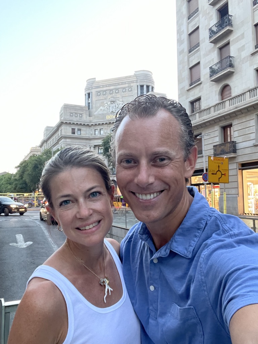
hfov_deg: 46.8
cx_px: 129
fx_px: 298
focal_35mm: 30
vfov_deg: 60.0
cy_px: 172
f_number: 2.2
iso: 320
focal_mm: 2.71
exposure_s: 1/25
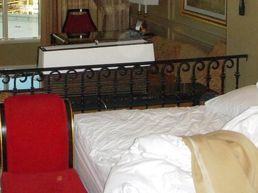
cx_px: 96
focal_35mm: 87
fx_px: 648
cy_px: -13
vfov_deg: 16.5
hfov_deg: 22.5
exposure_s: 1/200
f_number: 3.3
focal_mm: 6.3
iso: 640
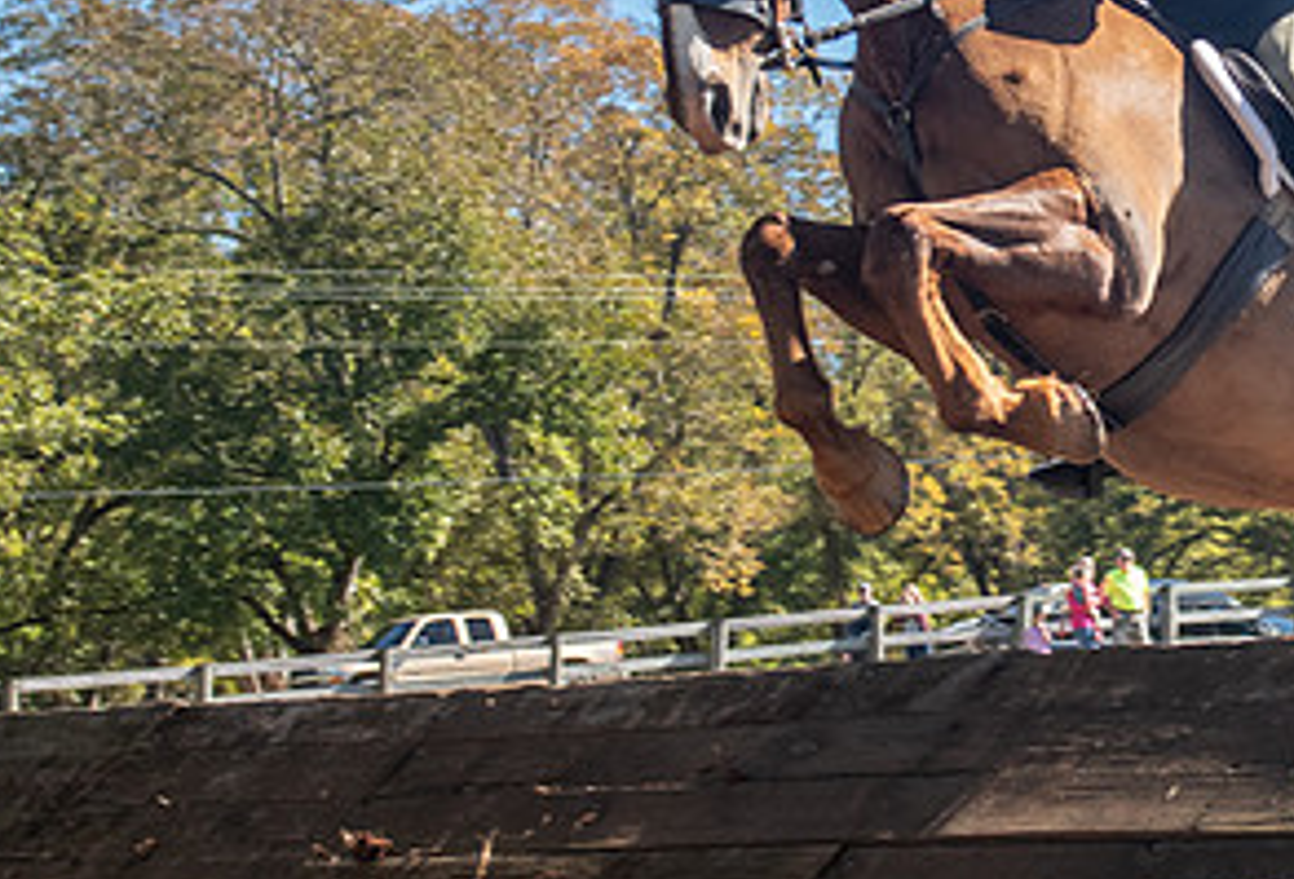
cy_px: 303
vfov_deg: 11.7
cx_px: 1239
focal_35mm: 119
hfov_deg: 16.8
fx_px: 4302
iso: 400
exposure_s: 1/320
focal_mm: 32
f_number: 4
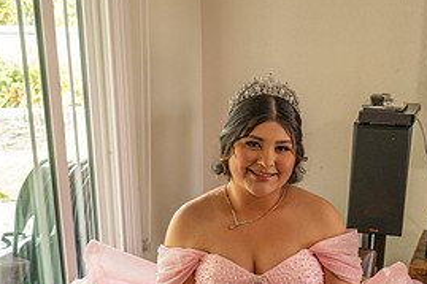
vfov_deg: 24.3
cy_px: 259
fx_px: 640
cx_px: 260
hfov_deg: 36.7
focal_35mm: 54
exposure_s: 1/200
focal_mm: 25
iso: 640
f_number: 2.8
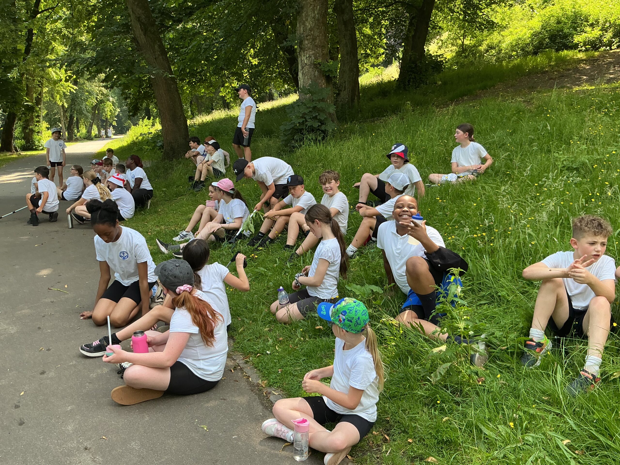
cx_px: 310
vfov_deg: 48.2
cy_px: 232
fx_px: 519
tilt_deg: -11.4
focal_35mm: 29
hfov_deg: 61.7
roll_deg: +0.0
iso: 20
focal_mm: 3
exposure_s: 1/168
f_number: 1.8
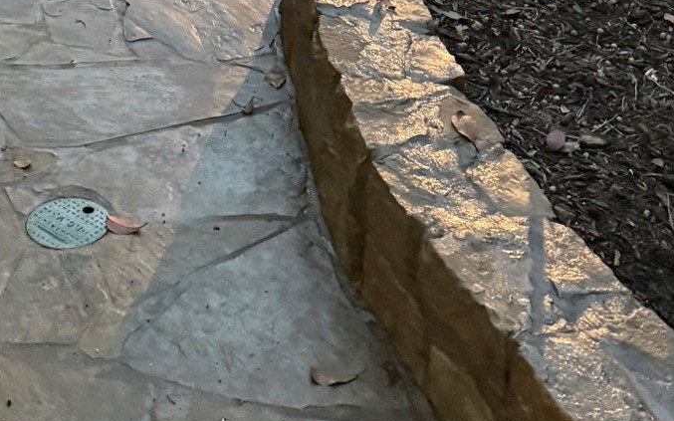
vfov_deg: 13.6
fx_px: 1414
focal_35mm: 77
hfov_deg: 26.7
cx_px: 237
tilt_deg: -6.4
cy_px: -506
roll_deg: -0.1
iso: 800
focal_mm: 6.76
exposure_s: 1/40
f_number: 1.78
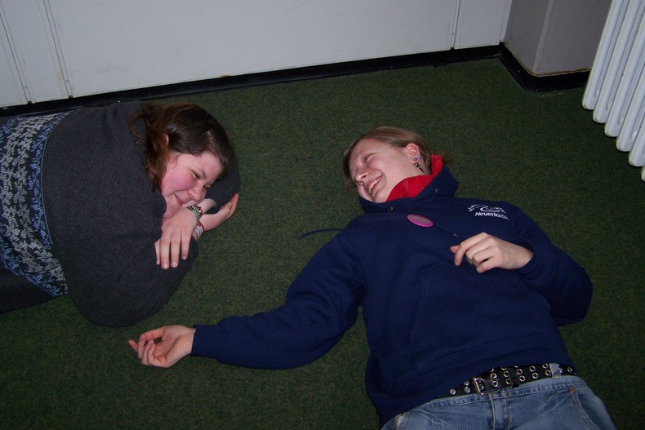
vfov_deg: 33.4
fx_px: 717
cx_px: 319
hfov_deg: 48.4
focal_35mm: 40
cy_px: 193
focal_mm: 6.3
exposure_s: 1/60
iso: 80
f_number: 2.8
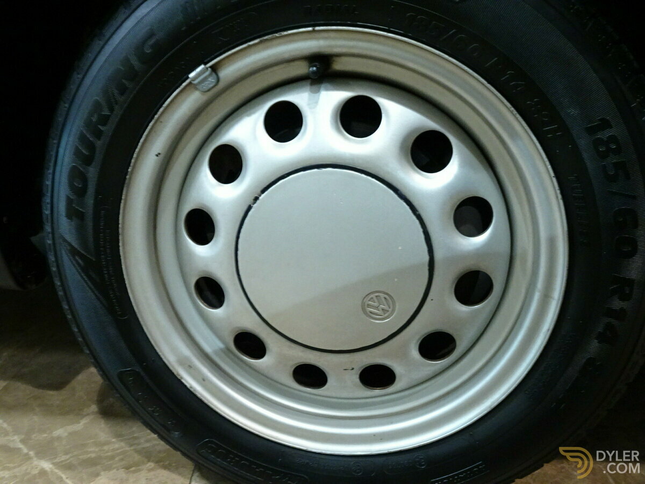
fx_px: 559
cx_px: 322
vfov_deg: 46.8
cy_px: 242
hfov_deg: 60.0
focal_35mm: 30
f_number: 3.5
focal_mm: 5.09
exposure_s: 1/8
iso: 800
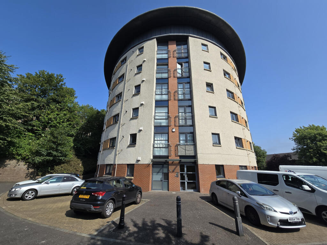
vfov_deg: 89.9
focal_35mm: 13
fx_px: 123
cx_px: 164
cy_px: 122
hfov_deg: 106.2
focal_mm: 2.2
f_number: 2.2
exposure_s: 1/2430
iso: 50
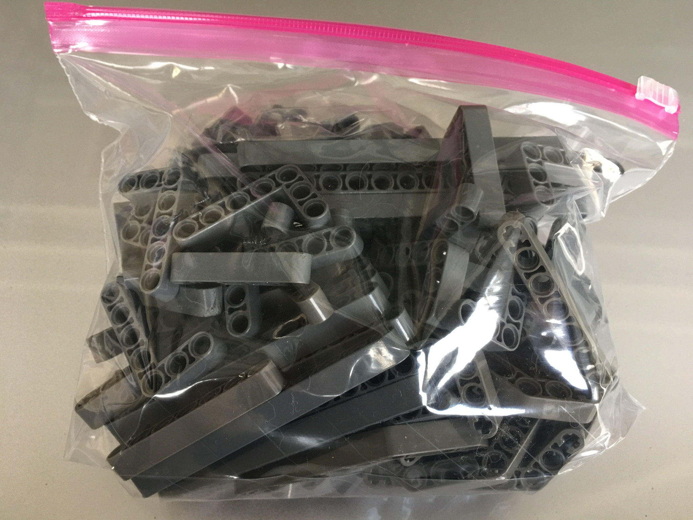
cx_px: 346
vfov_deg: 48.2
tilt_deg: -59.1
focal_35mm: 29
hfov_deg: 61.7
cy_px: 260
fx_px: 581
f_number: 2.2
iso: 40
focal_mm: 4.15
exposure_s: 1/30
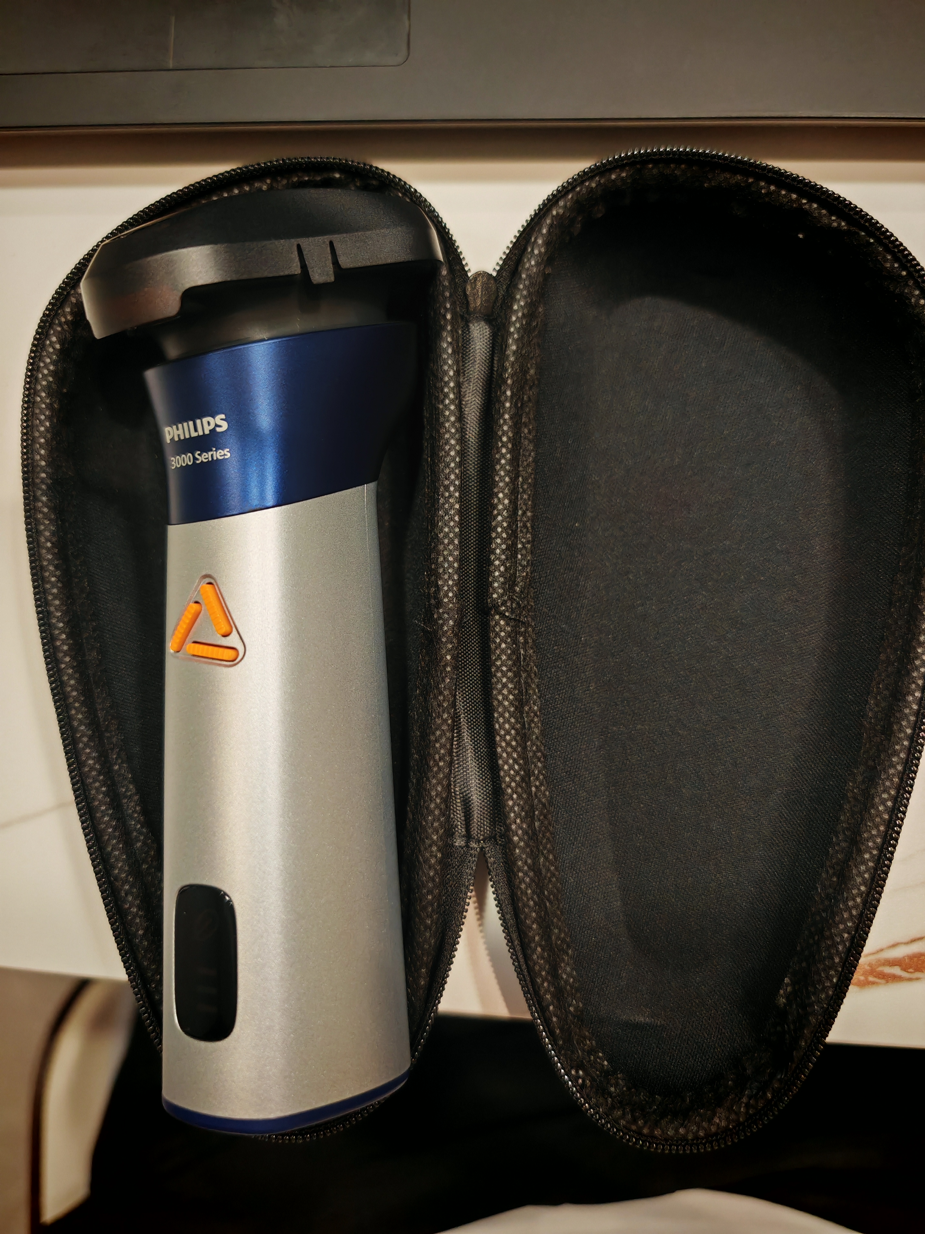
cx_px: 462
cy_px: 617
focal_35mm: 27
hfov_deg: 51.4
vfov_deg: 65.3
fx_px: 962
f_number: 1.6
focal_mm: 7.62
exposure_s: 1/50
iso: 250
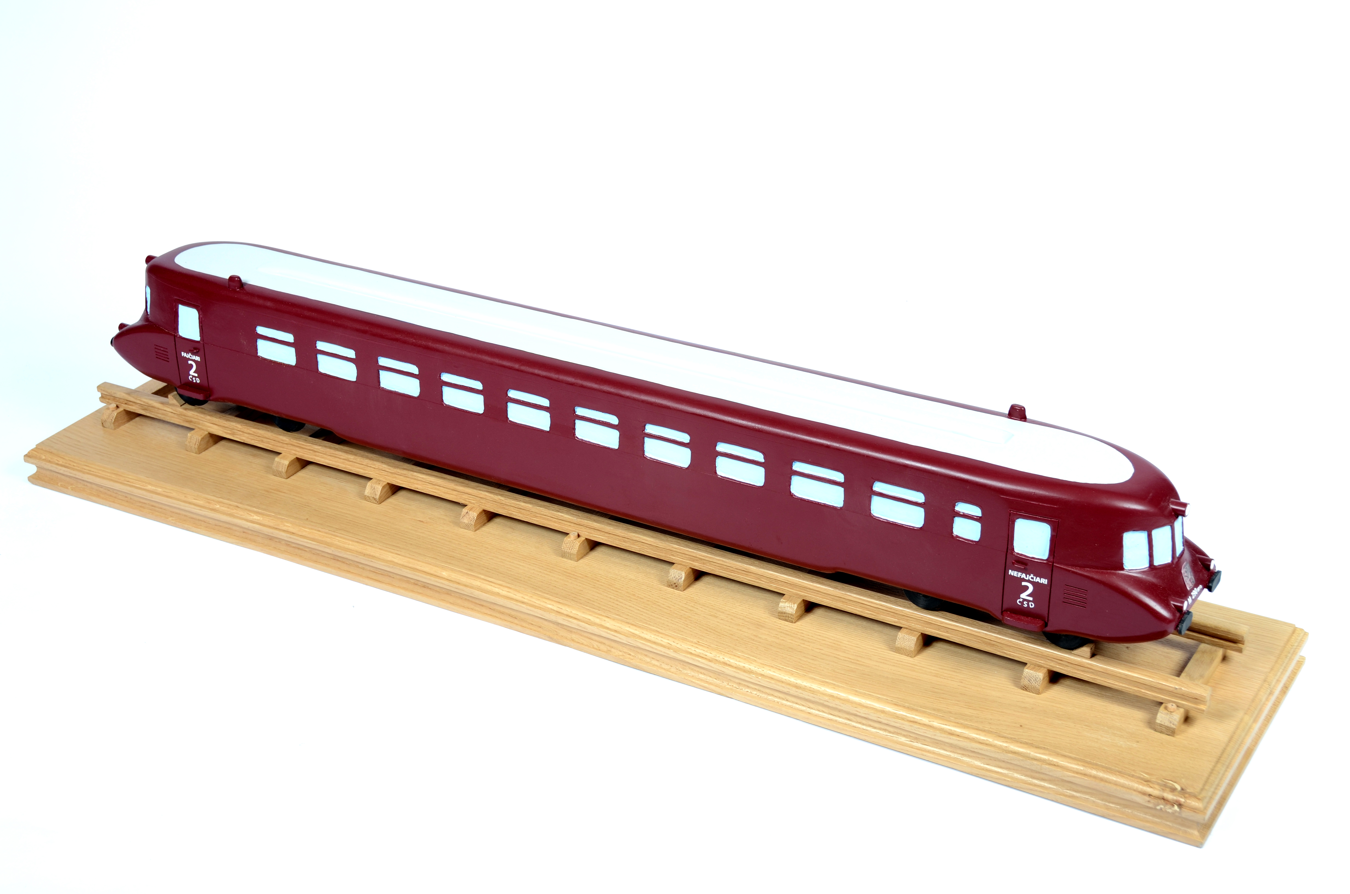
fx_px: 2021
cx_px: 675
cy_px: 447
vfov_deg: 25.0
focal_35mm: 54
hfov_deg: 36.9
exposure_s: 1/250
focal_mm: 36
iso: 100
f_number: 9
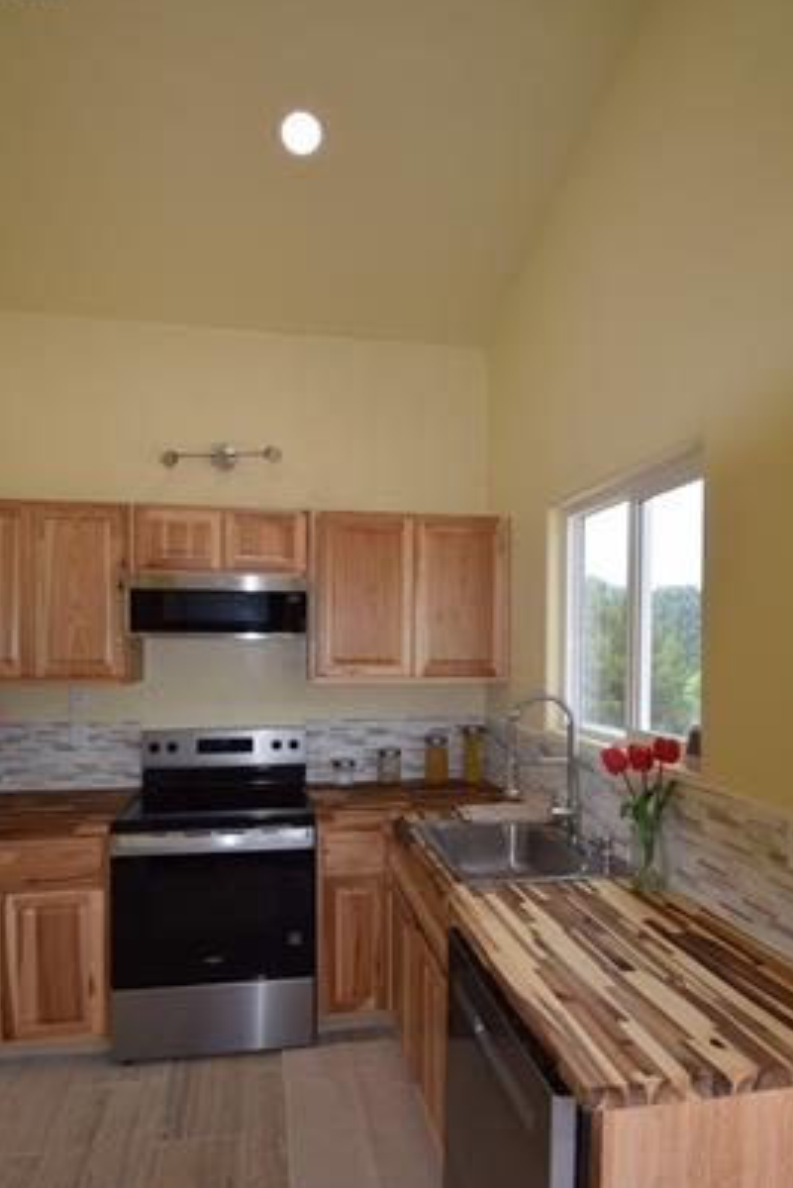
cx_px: 353
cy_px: 653
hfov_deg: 67.2
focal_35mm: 18
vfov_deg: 89.7
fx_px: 594
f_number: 5.6
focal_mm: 10
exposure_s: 1/125
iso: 220
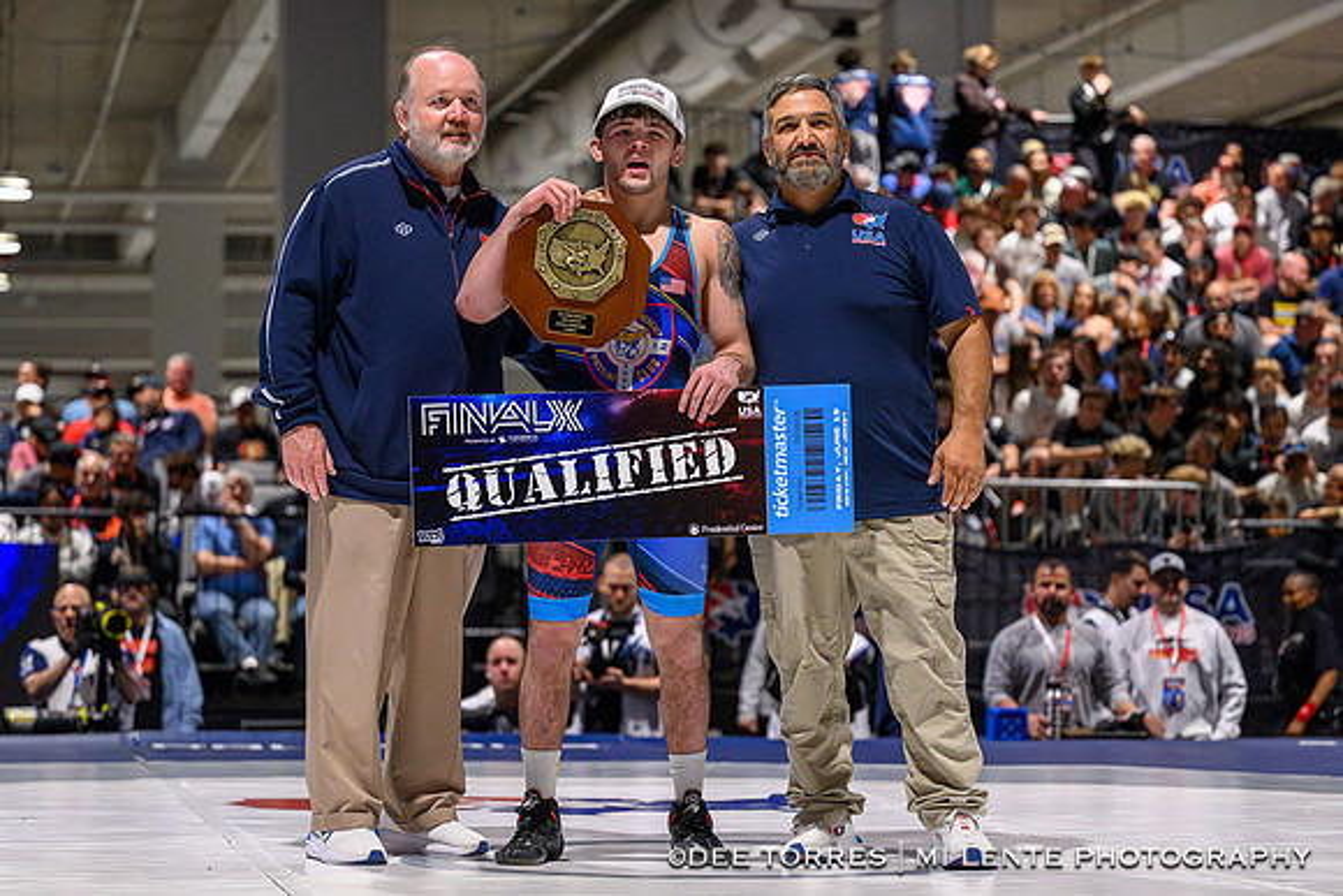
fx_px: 3734
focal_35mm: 100
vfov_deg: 13.7
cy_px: 450
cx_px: 649
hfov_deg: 20.4
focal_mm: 81
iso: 10000
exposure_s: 1/800
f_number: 2.8
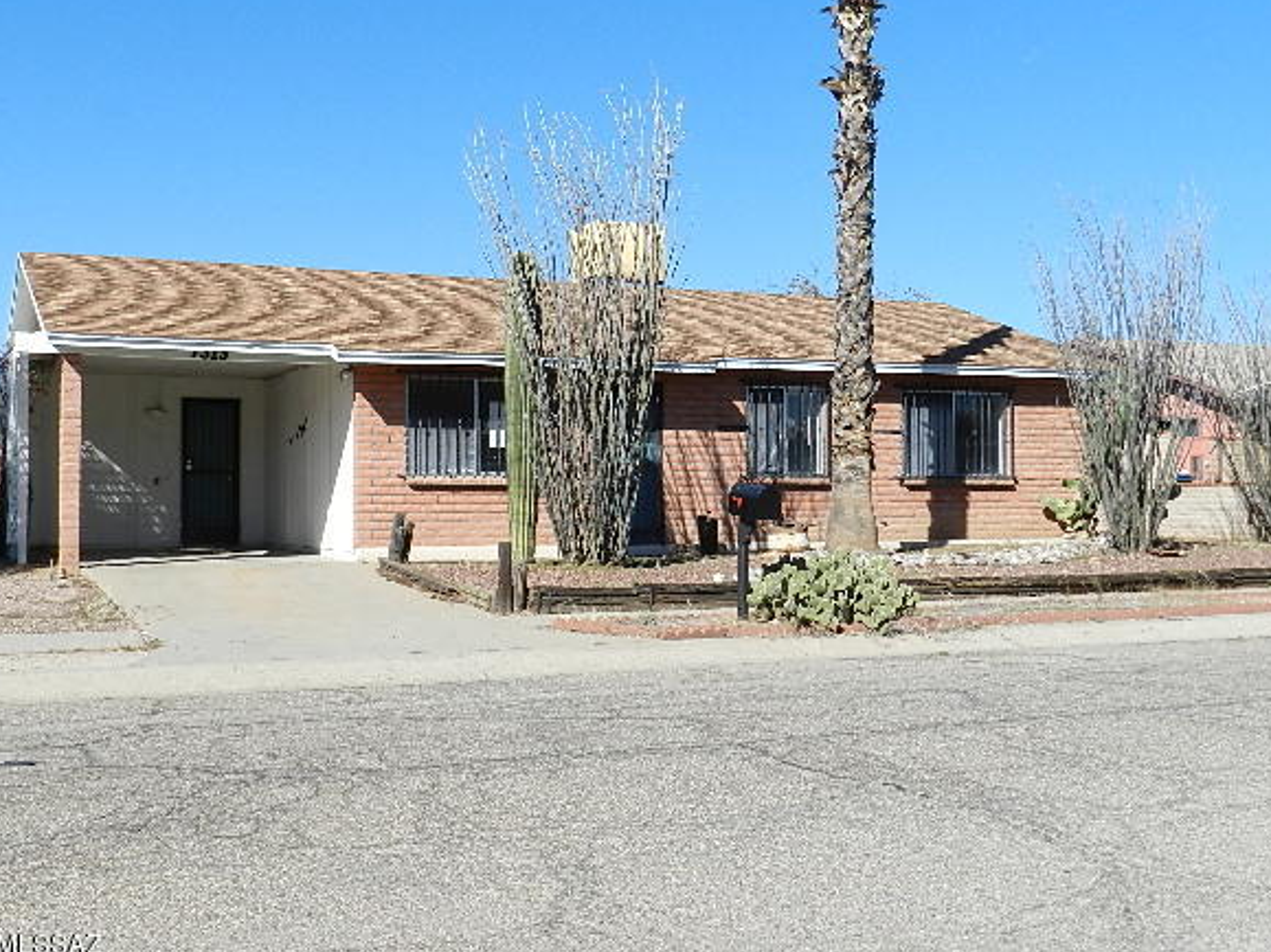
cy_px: 463
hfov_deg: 44.8
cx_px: 597
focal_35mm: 42
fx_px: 1542
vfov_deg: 34.3
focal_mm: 6.7
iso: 160
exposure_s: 1/800
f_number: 5
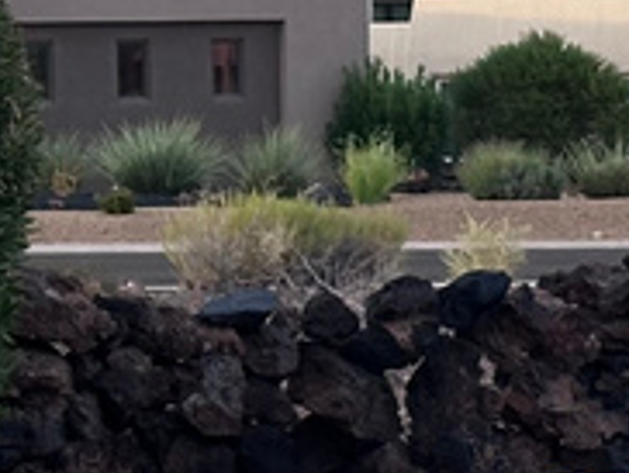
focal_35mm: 270
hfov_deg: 7.0
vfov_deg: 5.5
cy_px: 93
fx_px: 4913
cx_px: 1344
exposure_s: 1/953
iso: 64
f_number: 1.78
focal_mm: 6.86
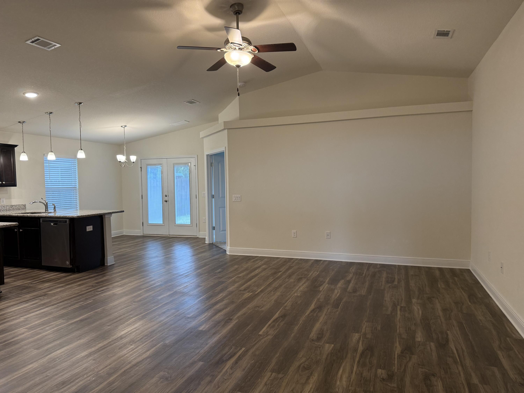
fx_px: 363
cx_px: 262
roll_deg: +0.7
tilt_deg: -1.7
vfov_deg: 56.8
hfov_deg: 71.6
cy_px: 196
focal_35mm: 24
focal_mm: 6.76
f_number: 1.78
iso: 160
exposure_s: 1/60
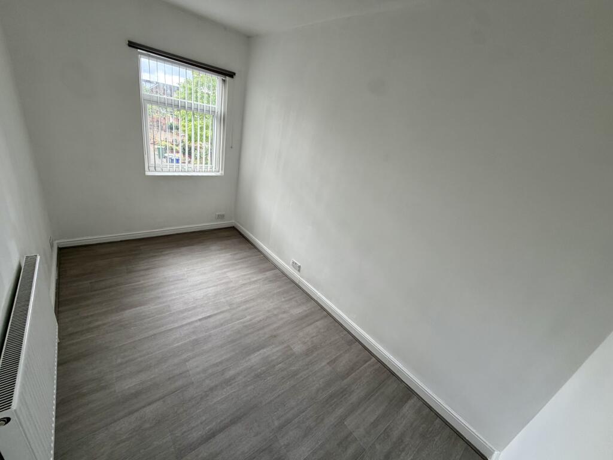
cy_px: 230
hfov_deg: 102.1
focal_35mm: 14
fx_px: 248
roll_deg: -10.1
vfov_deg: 85.7
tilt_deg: -21.7
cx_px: 306
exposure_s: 1/121
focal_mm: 2.22
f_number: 2.2
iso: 100
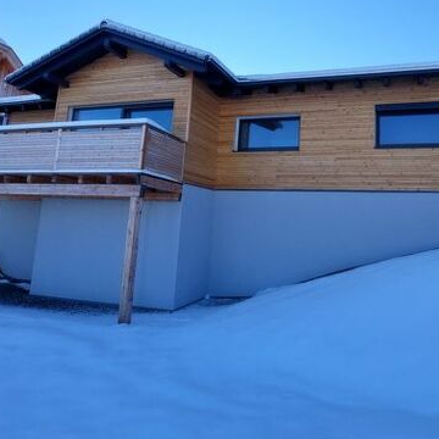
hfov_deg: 65.8
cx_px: 286
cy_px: 178
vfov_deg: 66.7
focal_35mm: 23
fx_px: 330
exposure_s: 1/1126
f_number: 2.2
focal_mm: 1.74
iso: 50
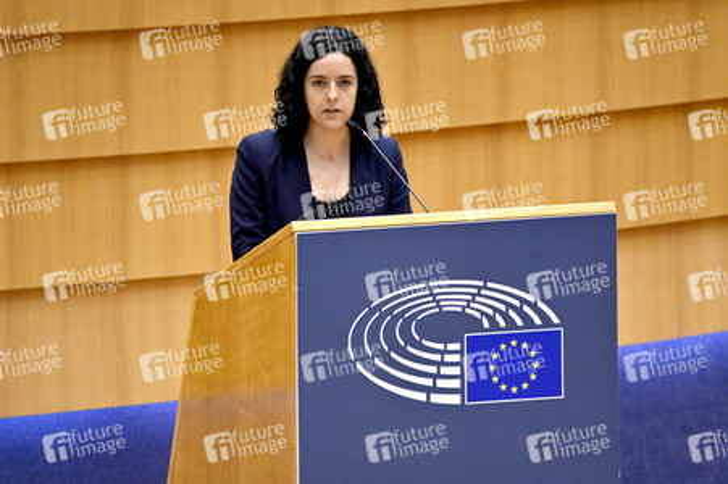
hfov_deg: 3.4
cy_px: 242
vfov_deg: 2.3
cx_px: 364
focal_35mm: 600
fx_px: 12124
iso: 4000
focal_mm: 600
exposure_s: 1/500
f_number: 6.3
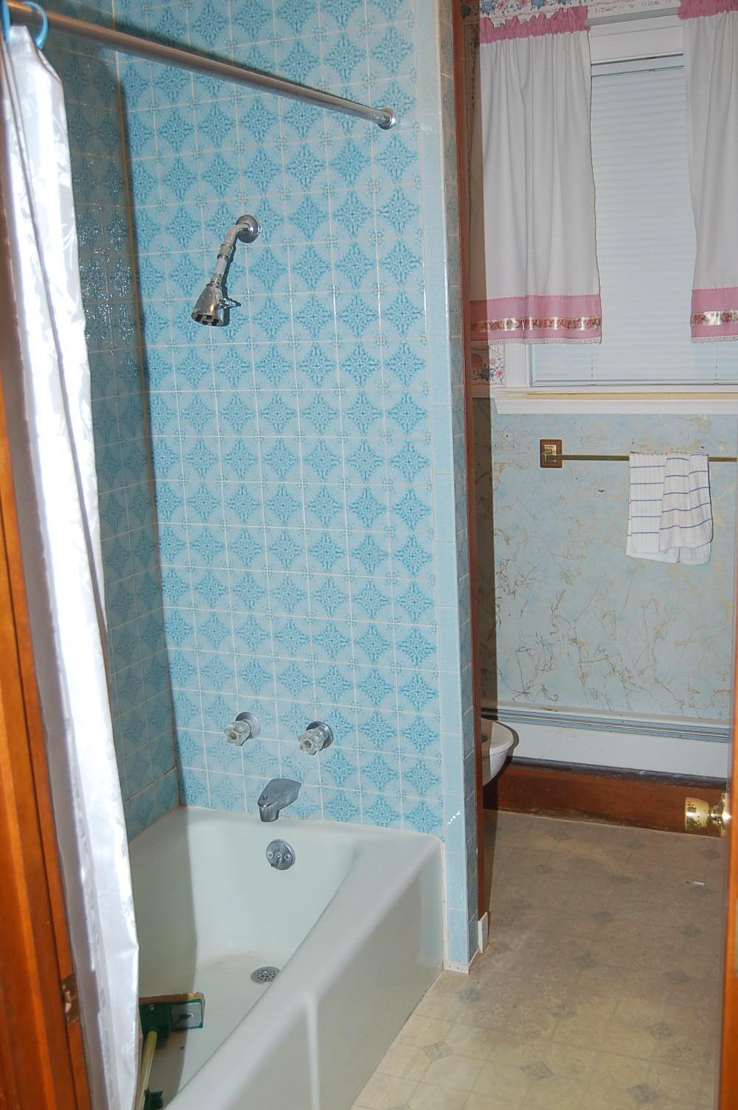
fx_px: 1201
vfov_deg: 49.6
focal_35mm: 39
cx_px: 369
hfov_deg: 34.1
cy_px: 555
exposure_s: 1/60
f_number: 4
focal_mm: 26
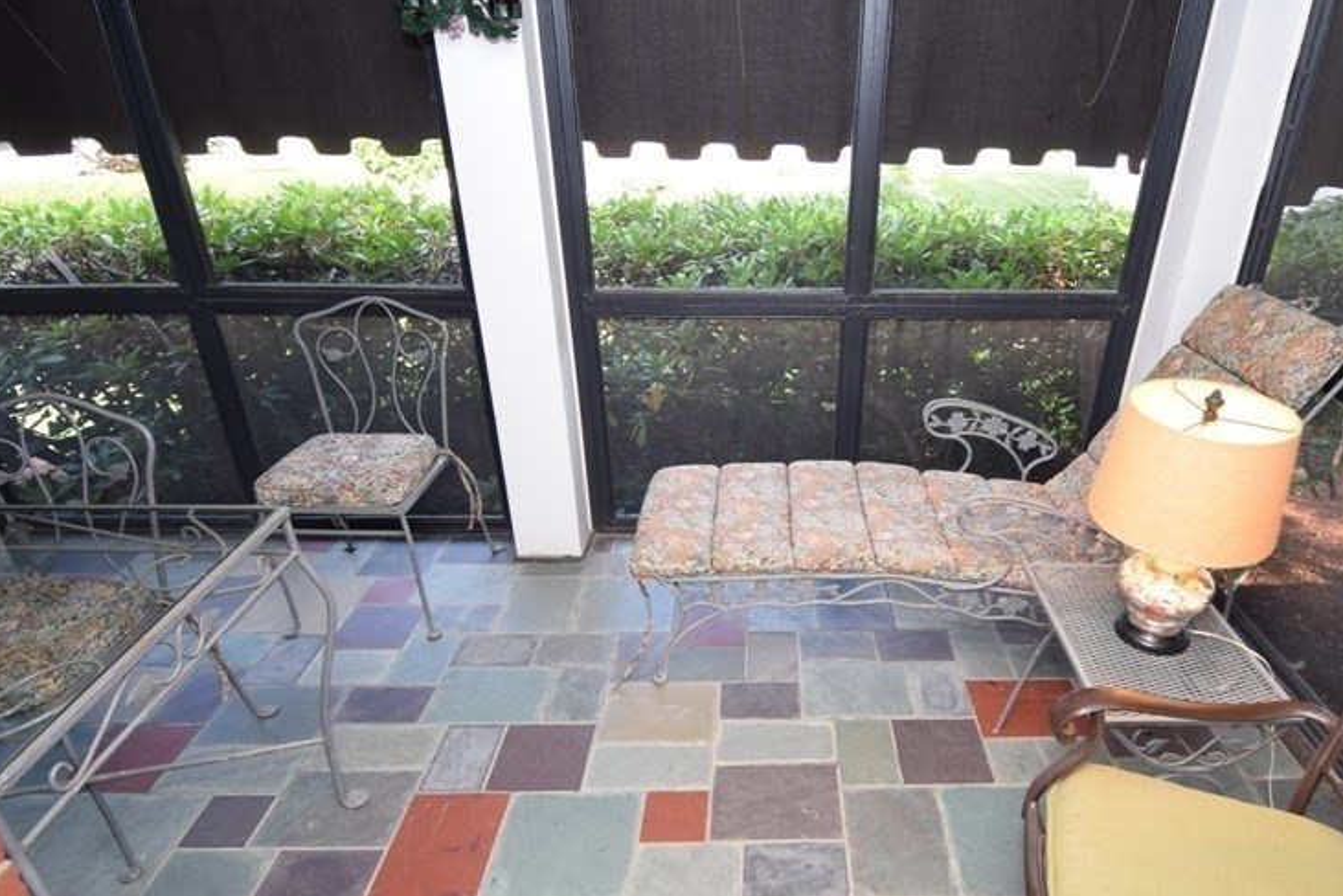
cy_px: 495
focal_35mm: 21
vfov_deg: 59.4
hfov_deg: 80.5
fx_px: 784
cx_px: 786
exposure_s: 1/80
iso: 800
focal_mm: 10
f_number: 4.5
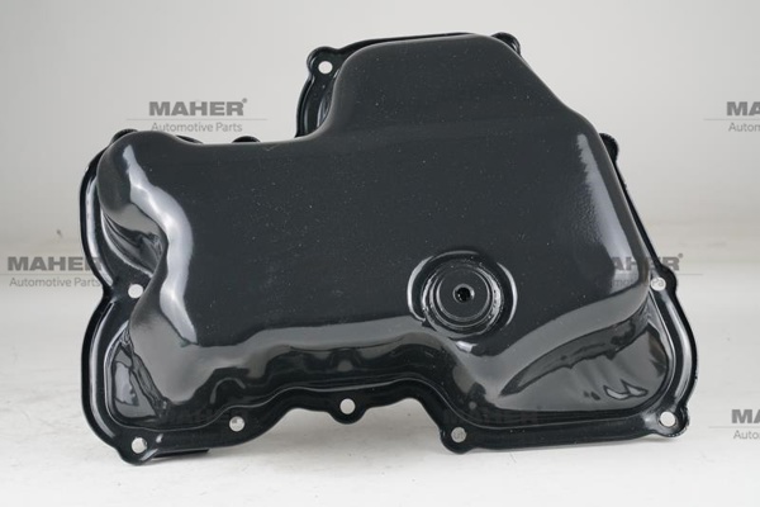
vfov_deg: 20.6
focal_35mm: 66
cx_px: 380
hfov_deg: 30.5
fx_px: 1393
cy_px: 254
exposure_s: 1/25
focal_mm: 66
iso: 2000
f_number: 14
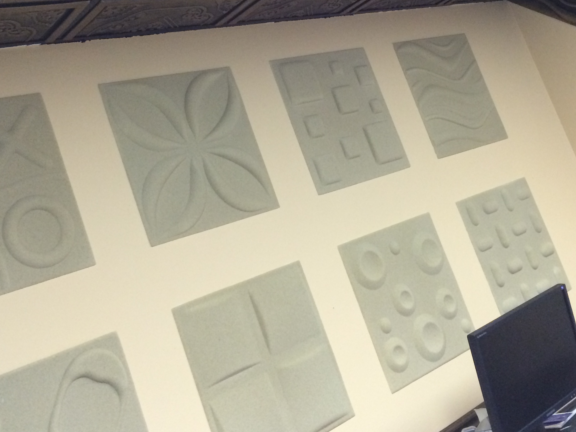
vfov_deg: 29.4
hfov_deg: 38.9
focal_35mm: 49
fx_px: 815
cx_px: 278
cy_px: 125
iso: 200
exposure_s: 1/30
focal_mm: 4.12
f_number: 2.2
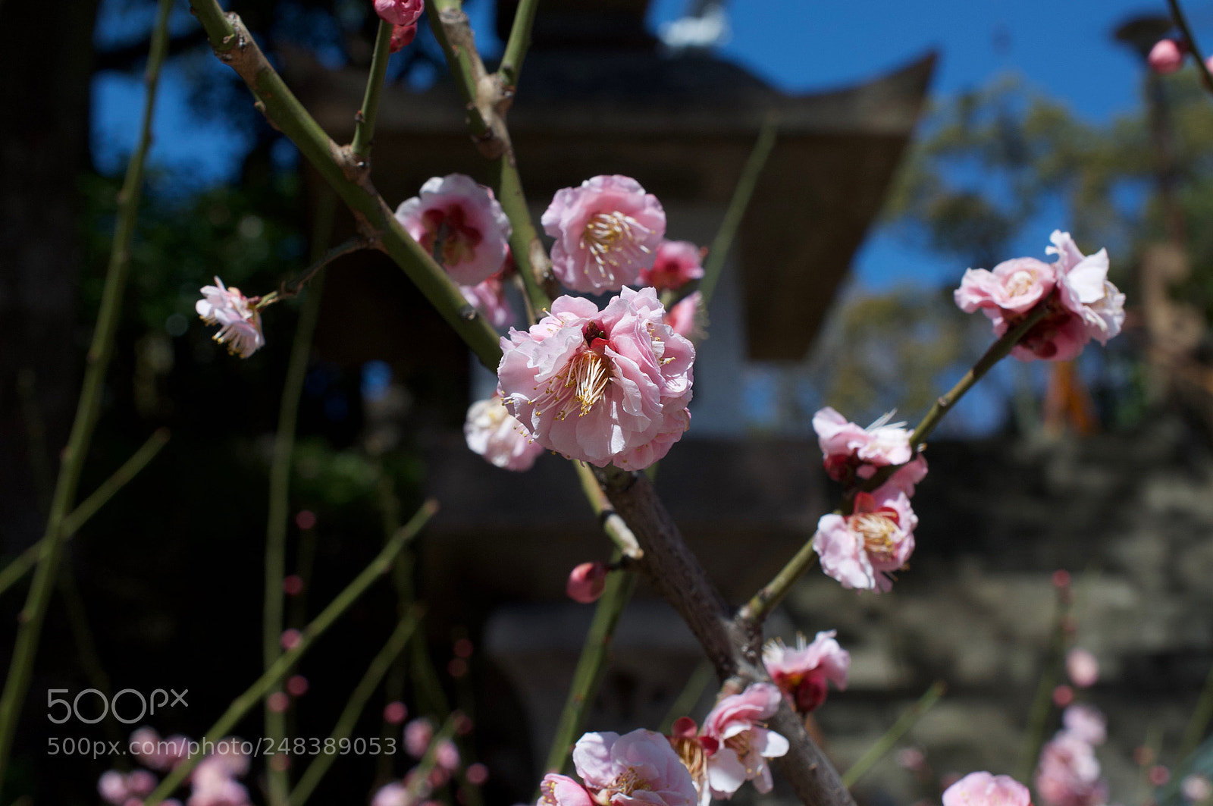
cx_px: 606
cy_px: 403
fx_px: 2019
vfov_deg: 22.6
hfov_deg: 33.4
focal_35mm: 60
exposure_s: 1/400
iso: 250
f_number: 11
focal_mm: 40
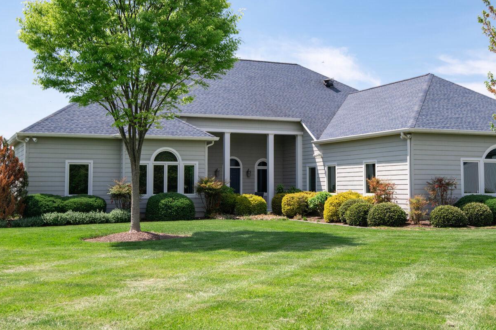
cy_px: 136
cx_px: 290
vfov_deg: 26.9
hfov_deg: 39.5
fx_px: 689
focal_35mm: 50
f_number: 8
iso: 200
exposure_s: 1/800
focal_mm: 35
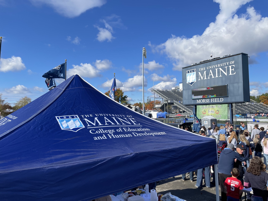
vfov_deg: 53.1
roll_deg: +1.3
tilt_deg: +3.1
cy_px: 100
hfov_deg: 67.3
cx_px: 134
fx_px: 201
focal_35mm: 26
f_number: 1.6
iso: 32
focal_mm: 4.2
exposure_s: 1/3509
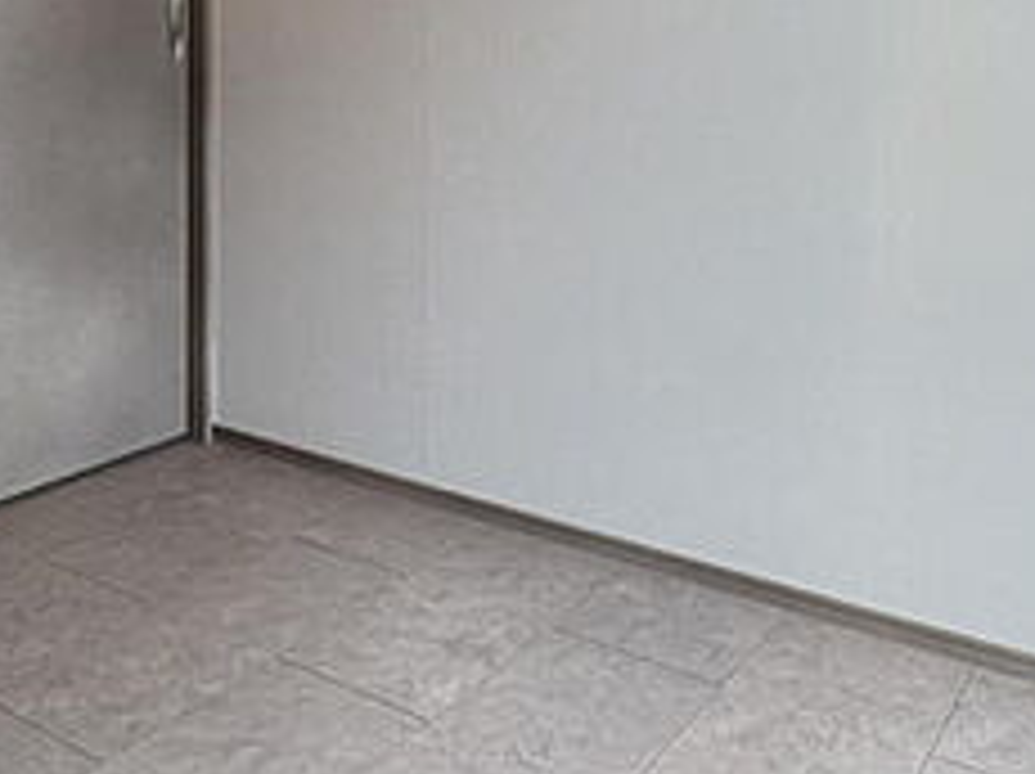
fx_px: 1165
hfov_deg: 47.8
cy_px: 32
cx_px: 590
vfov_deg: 34.1
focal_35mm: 39
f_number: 2.2
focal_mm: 2.22
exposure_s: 1/99
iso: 50
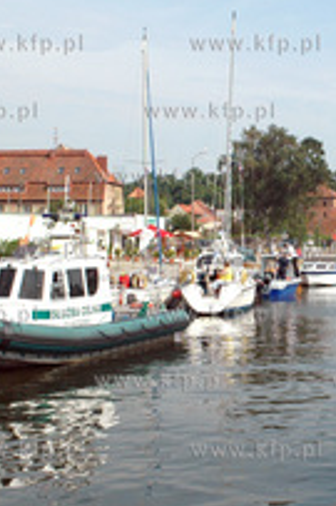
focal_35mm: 71
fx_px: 996
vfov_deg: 28.5
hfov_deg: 18.6
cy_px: 279
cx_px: 343
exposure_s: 1/1000
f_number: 8
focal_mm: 24
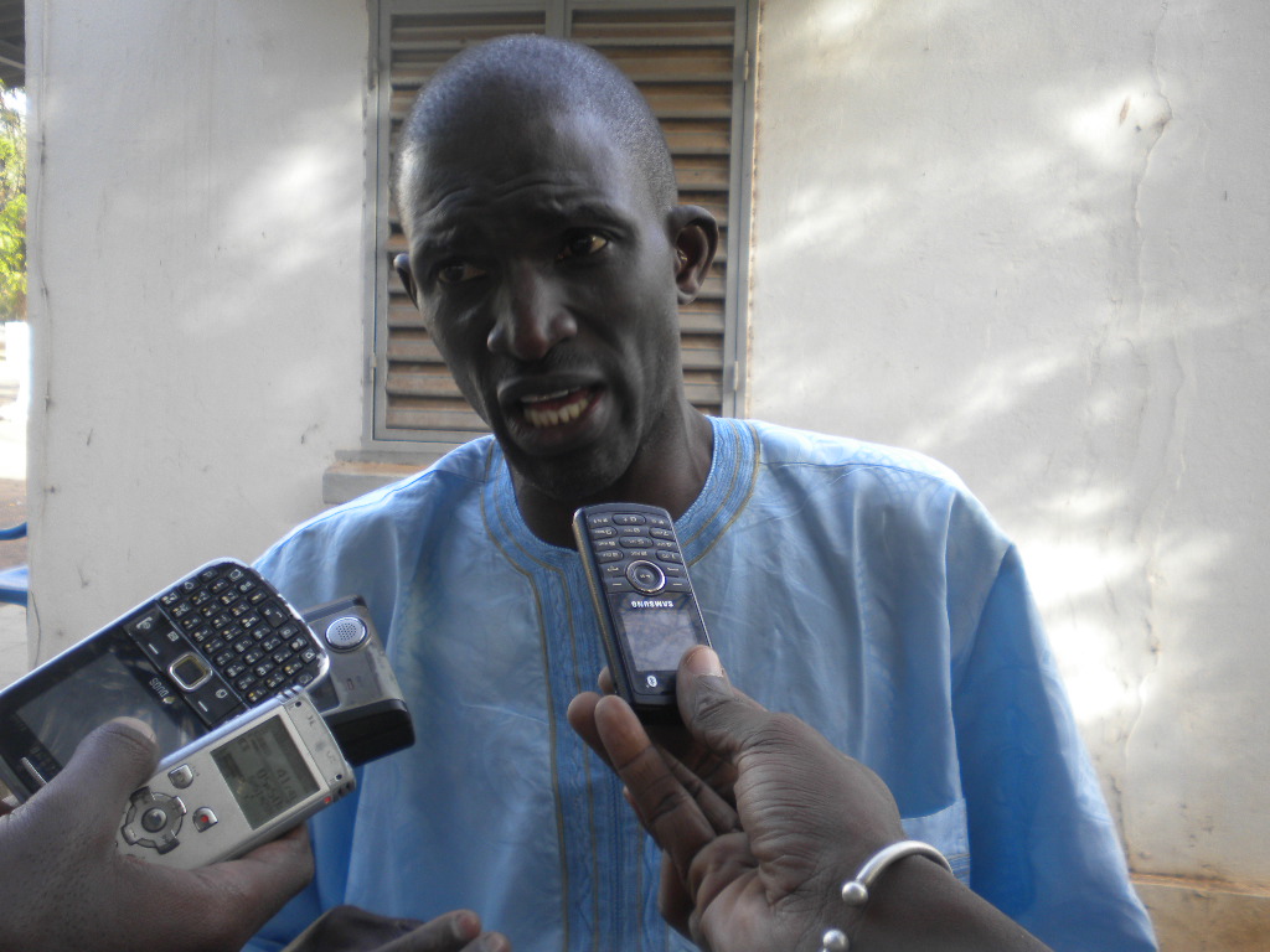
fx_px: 1284
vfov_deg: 40.7
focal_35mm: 35
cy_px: 476
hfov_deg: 52.6
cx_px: 635
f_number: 3.1
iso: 80
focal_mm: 6.3
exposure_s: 1/79
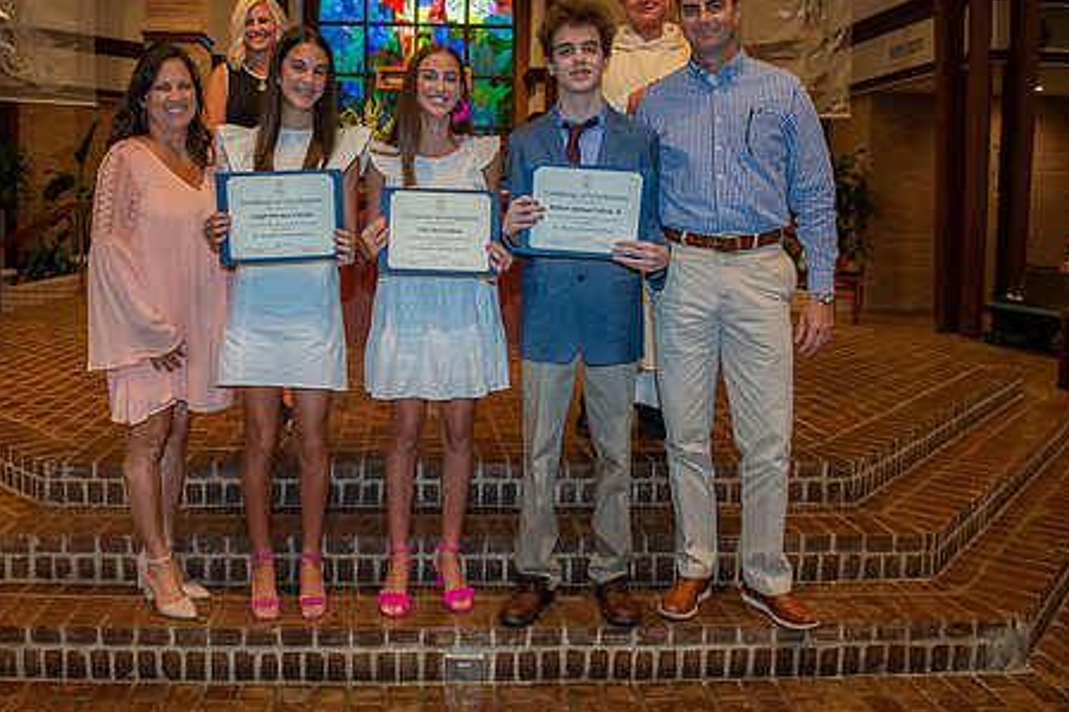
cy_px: 269
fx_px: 920
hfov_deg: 59.9
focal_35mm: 31
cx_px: 440
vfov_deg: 42.0
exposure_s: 1/125
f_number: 5.6
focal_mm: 24
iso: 2000
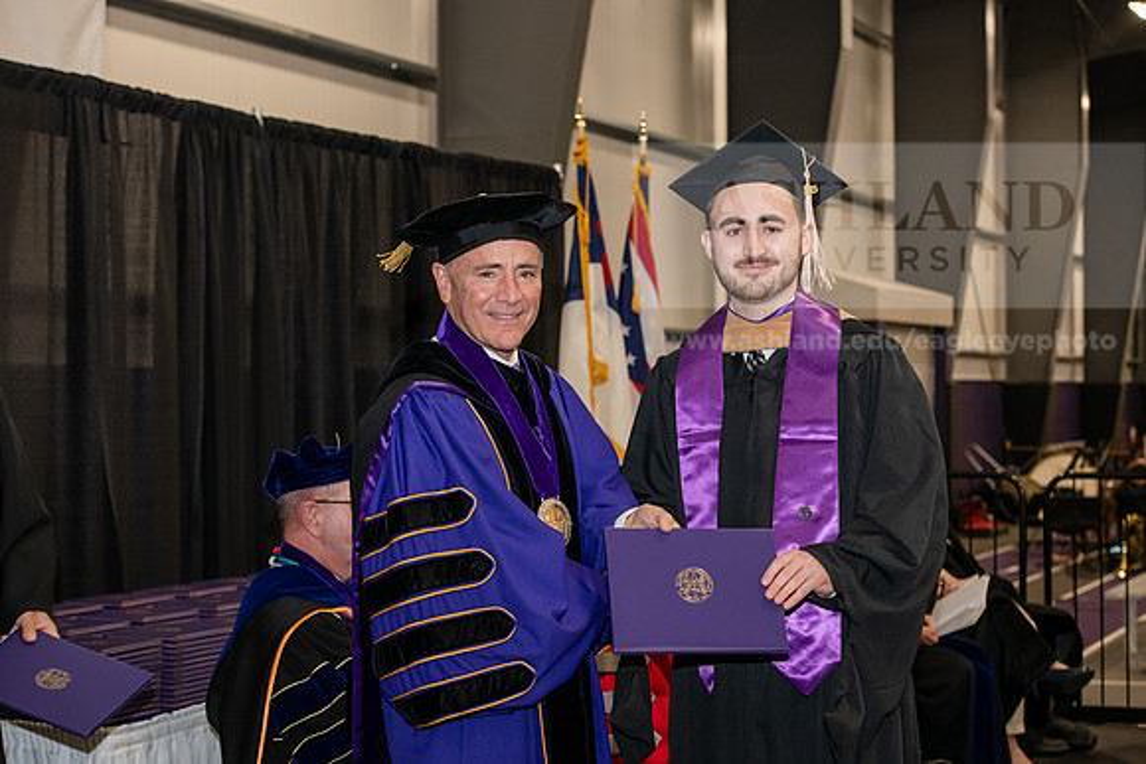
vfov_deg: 19.5
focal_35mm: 70
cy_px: 382
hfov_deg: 28.8
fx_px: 2229
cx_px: 573
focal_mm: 70
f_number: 5.6
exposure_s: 1/200
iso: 2500
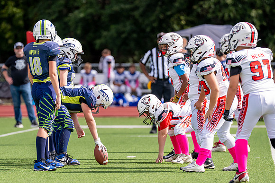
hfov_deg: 6.3
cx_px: 106
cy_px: 119
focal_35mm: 328
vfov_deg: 4.2
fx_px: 2504
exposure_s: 1/3200
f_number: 2.8
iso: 250
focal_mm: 200
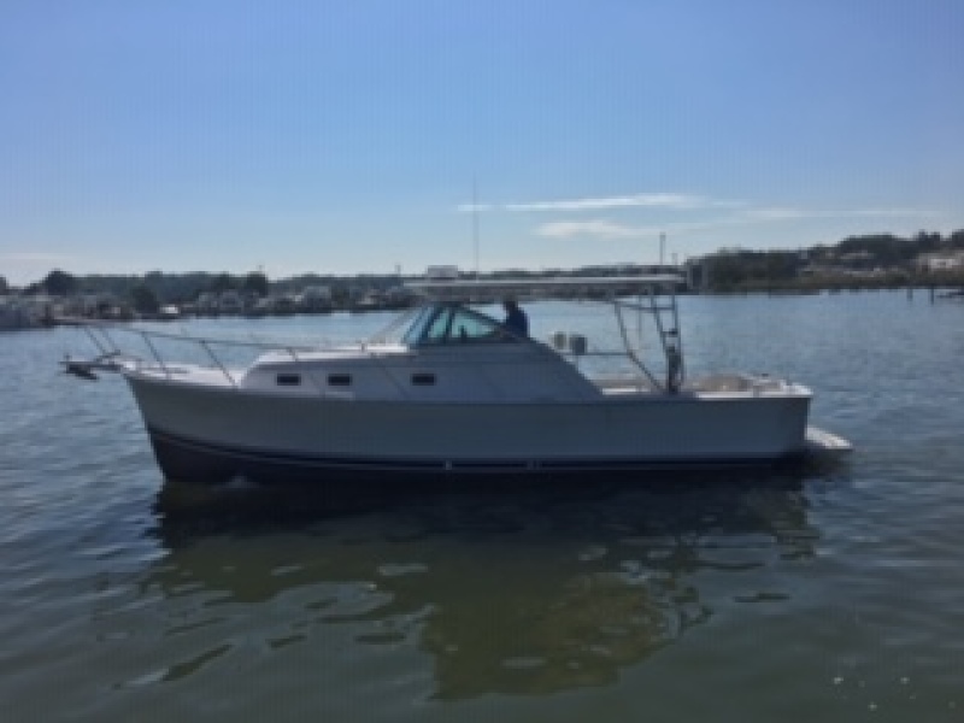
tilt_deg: -4.2
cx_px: 482
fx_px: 808
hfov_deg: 61.7
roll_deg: +2.5
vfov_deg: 48.2
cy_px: 362
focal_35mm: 29
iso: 25
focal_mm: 4.15
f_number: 2.2
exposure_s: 1/3663
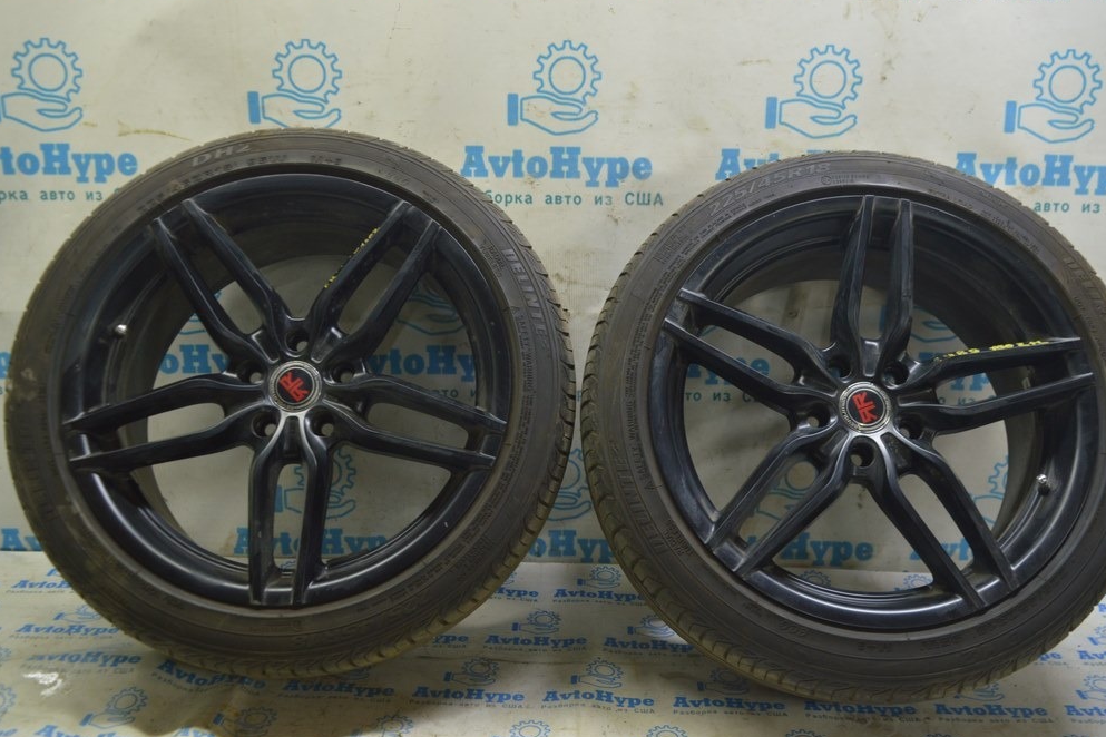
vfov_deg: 38.9
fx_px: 1044
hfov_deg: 55.8
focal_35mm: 34
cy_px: 365
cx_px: 564
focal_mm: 22
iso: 400
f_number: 5.6
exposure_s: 1/20
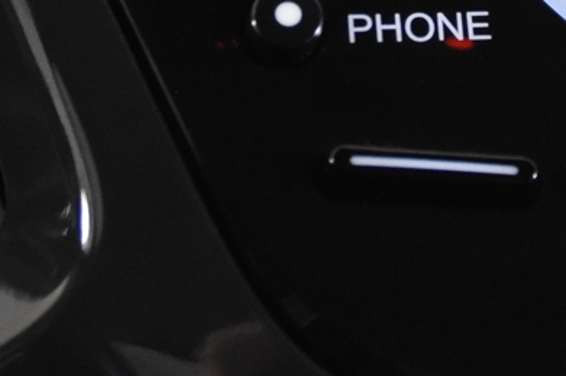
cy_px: -272
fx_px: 4634
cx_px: 698
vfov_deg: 4.6
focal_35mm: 295
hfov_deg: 6.9
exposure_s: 1/60
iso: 2500
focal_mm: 40
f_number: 3.5
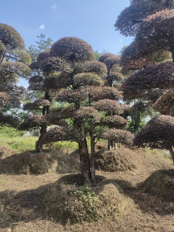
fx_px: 181
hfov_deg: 51.3
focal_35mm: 27
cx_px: 87
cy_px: 116
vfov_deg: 65.3
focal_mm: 5.54
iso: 50
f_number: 1.8
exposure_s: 1/1942
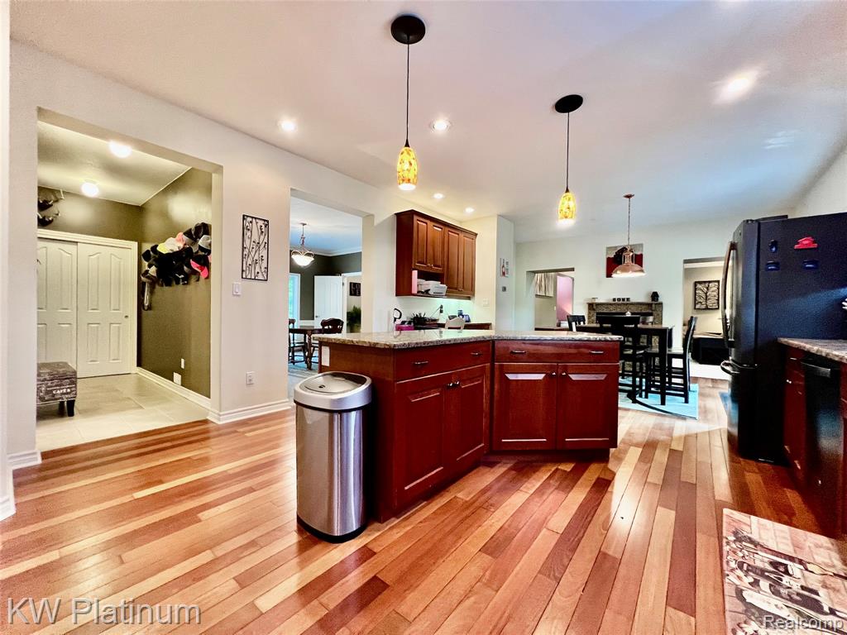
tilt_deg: -0.6
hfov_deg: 106.2
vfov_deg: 89.9
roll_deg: -0.8
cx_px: 424
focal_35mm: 13
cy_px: 318
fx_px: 318
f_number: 1.8
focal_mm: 1.57
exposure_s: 1/60
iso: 320
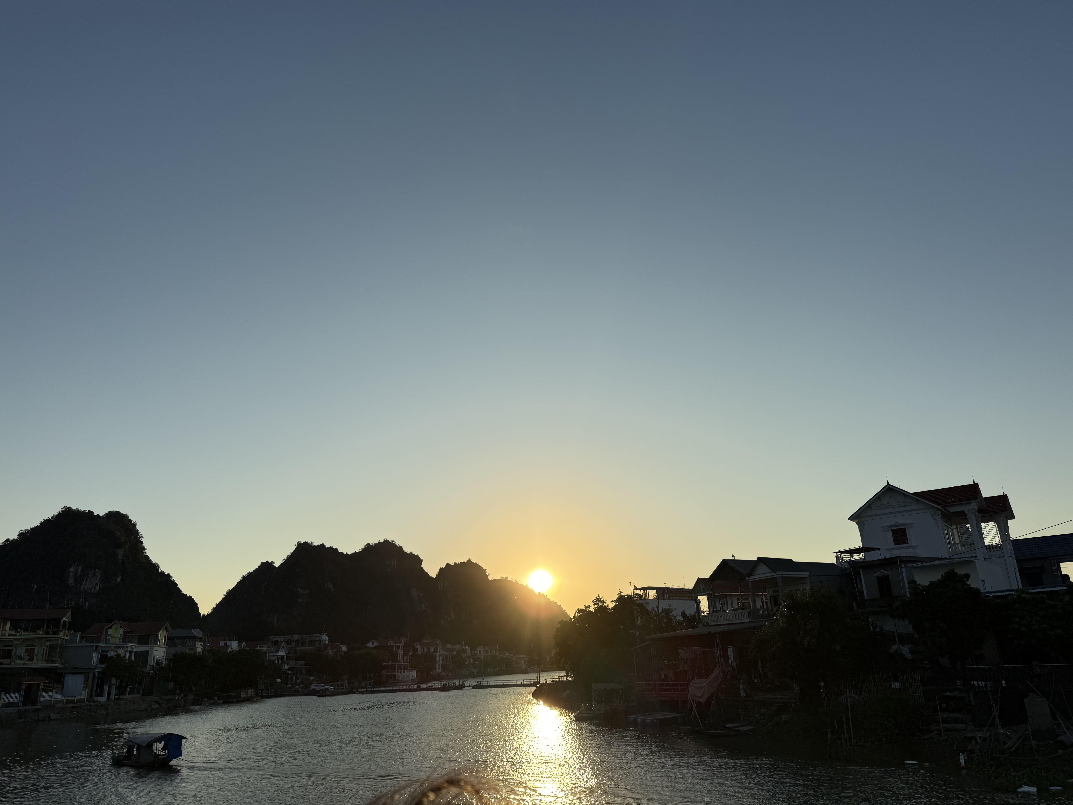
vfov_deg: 56.8
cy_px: 402
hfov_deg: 71.6
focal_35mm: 24
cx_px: 536
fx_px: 744
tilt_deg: +18.2
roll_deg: +2.7
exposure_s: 1/7353
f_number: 1.78
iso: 80
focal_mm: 6.76
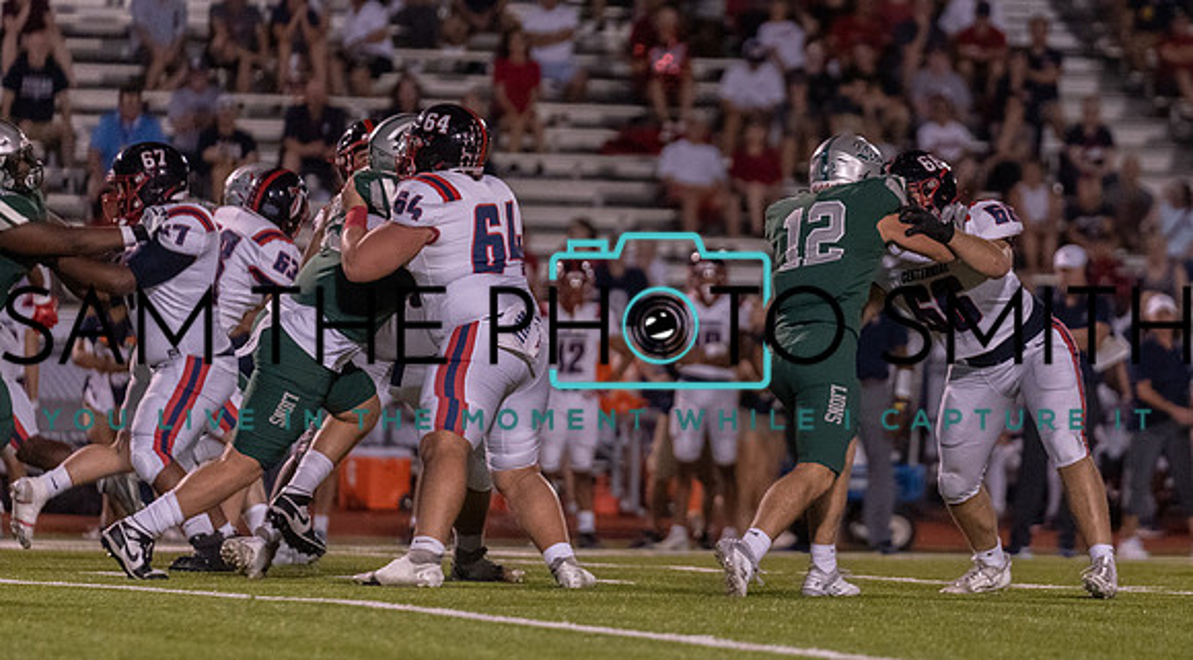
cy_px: 320
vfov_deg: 4.0
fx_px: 9464
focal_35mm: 300
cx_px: 802
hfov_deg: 7.2
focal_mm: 200
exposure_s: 1/1250
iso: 5000
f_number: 2.8
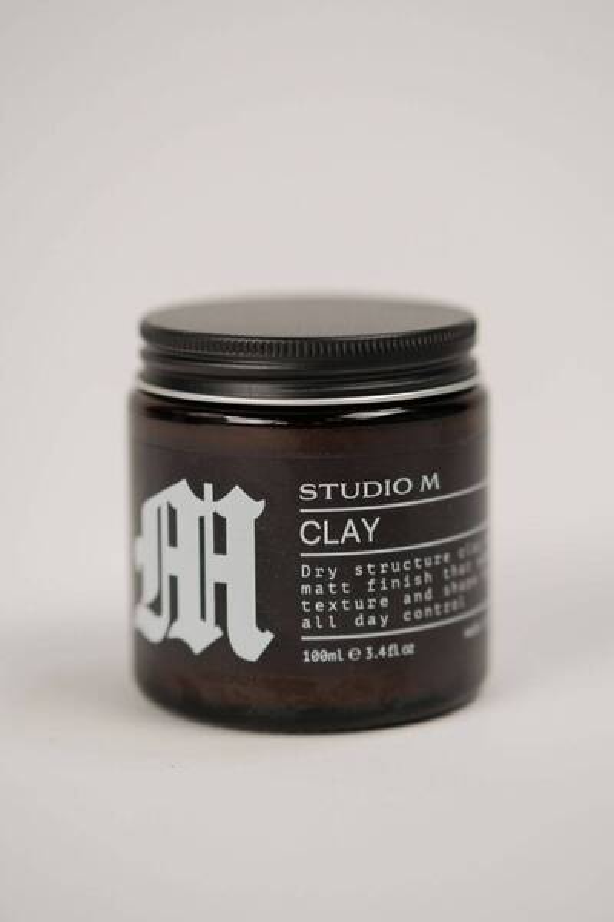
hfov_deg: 18.2
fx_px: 1919
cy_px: 461
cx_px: 307
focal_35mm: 75
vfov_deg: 27.0
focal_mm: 50
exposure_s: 1/125
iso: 200
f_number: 2
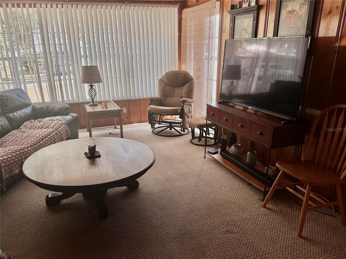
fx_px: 240
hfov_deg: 71.6
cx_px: 173
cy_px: 130
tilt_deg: -17.4
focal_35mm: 24
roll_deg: -2.0
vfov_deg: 56.8
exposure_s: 1/195
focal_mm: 6.86
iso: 64
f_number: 1.78
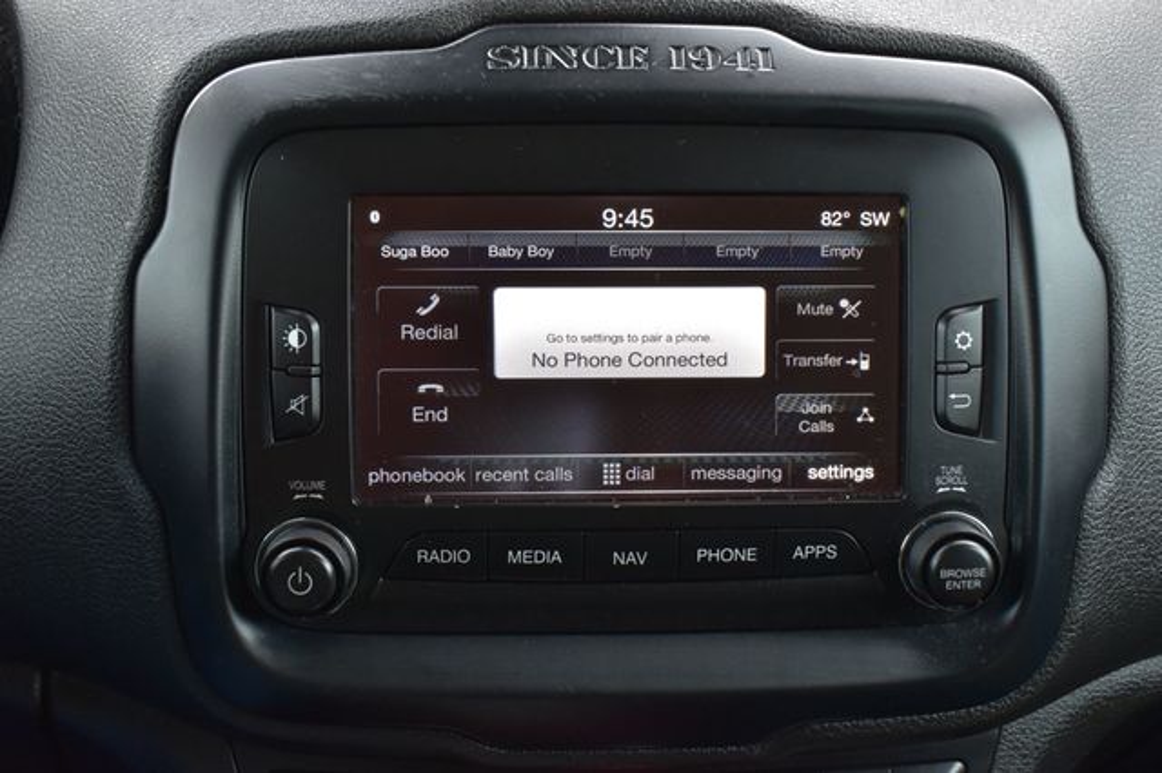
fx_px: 1548
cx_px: 581
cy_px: 386
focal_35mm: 48
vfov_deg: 28.0
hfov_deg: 41.1
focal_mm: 32
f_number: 7.1
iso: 400
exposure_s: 1/30
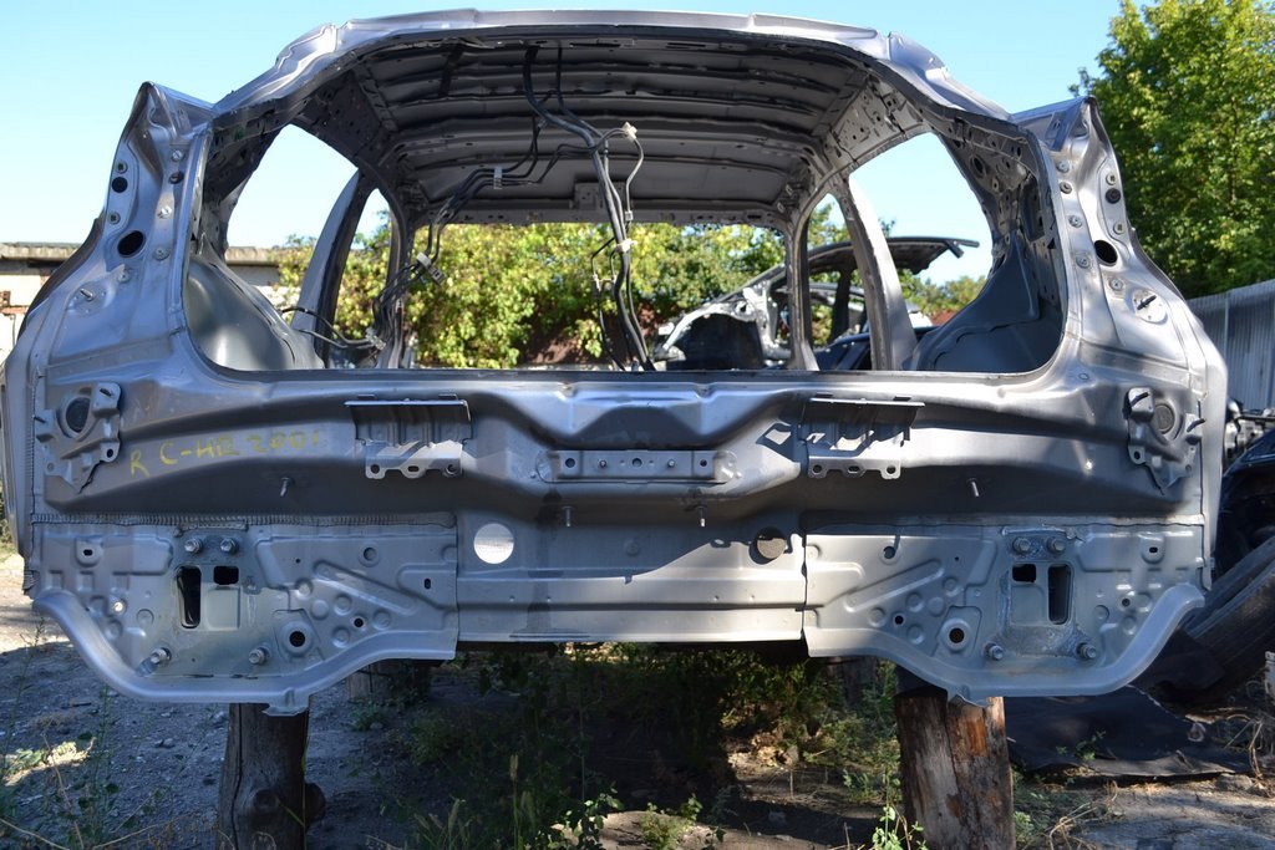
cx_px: 638
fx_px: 1169
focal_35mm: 33
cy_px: 425
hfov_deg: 57.2
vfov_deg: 40.0
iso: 100
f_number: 5.6
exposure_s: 1/125
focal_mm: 22
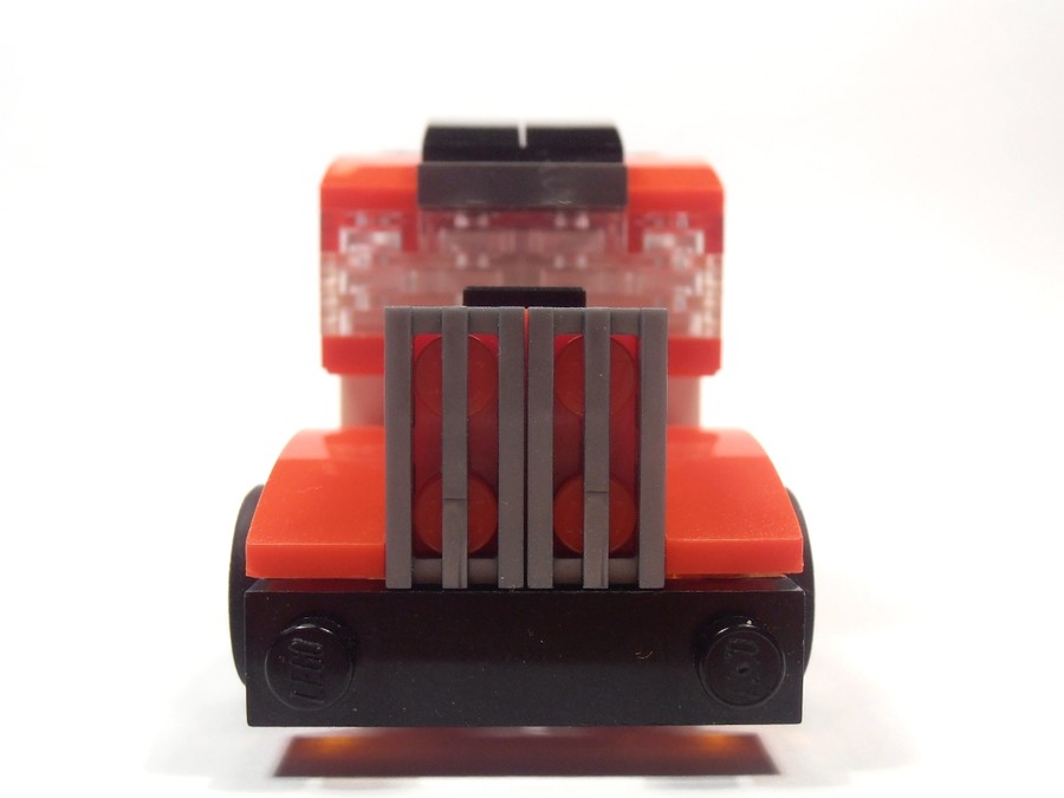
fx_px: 1137
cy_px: 399
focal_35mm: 37
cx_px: 532
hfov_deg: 50.1
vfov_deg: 38.7
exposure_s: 1/40
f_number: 3.9
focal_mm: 6.61
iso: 100
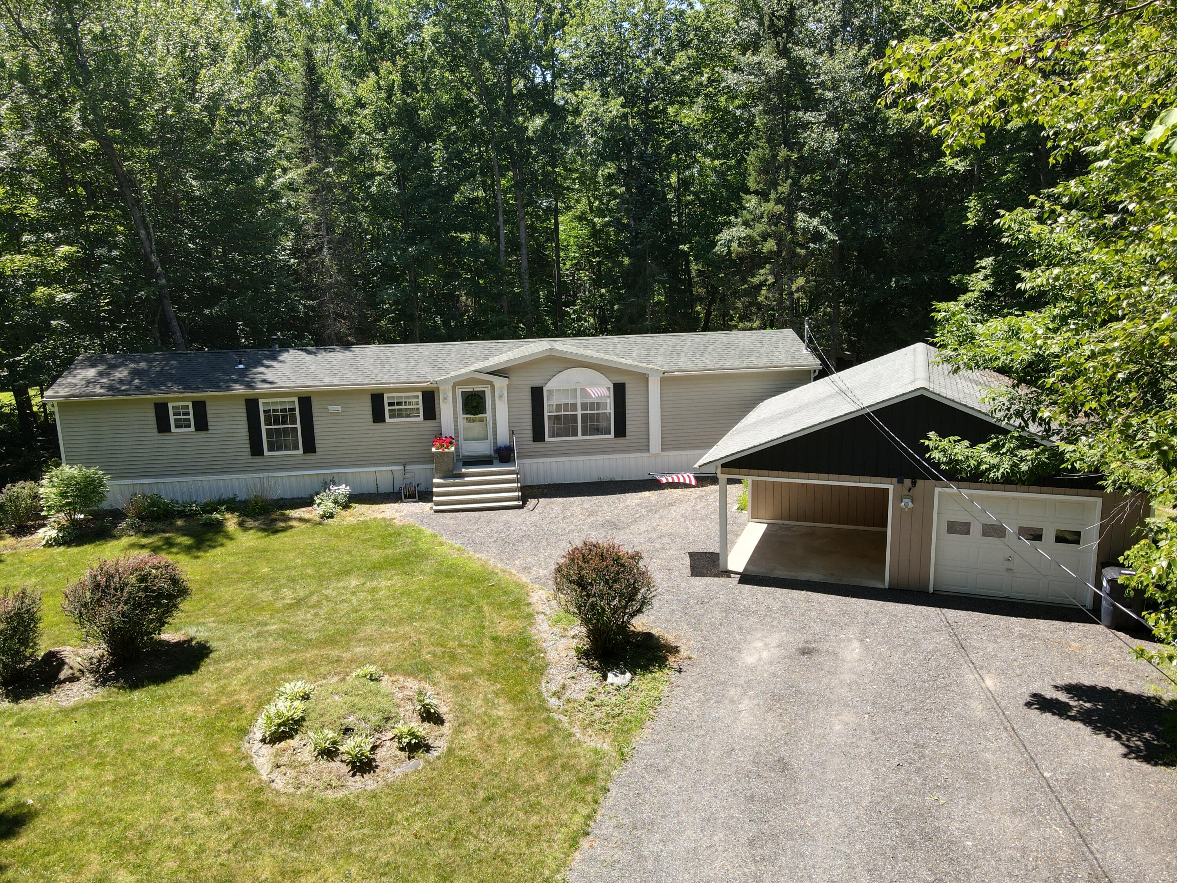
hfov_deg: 71.6
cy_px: 442
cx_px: 588
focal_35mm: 24
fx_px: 816
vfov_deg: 56.8
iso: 100
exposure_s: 1/250
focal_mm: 4.5
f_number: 2.8
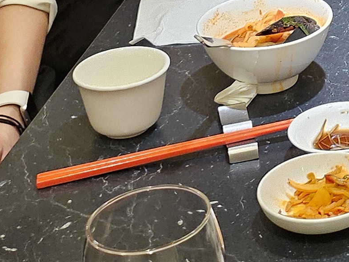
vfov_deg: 11.1
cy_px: -227
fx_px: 1240
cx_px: 507
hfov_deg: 15.0
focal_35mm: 123
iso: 800
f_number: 1.8
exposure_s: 1/120
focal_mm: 5
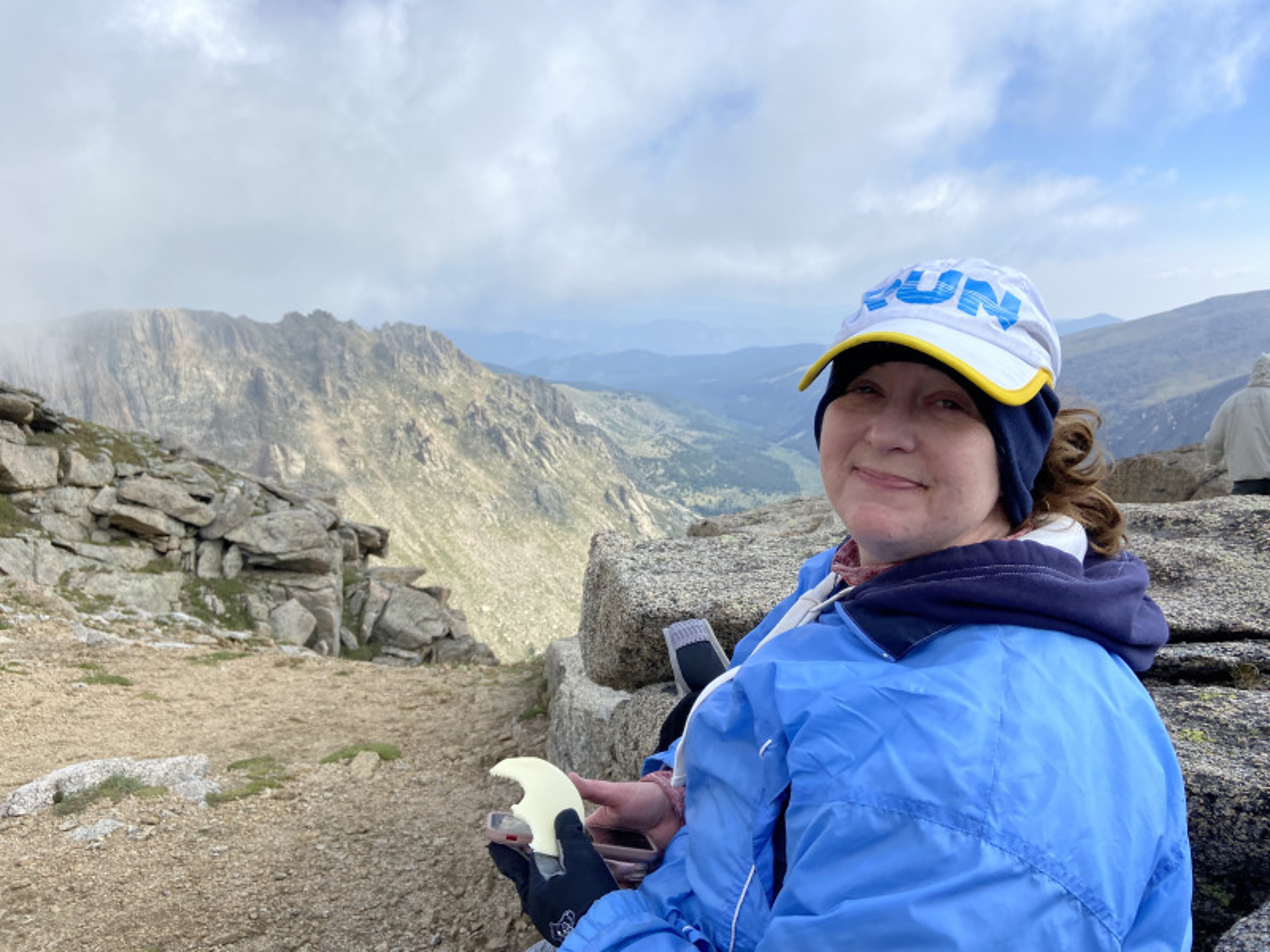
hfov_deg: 67.3
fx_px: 954
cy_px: 476
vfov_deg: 53.1
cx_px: 635
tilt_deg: -11.2
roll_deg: +0.3
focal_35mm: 26
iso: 32
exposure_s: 1/2625
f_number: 1.8
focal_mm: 4.25
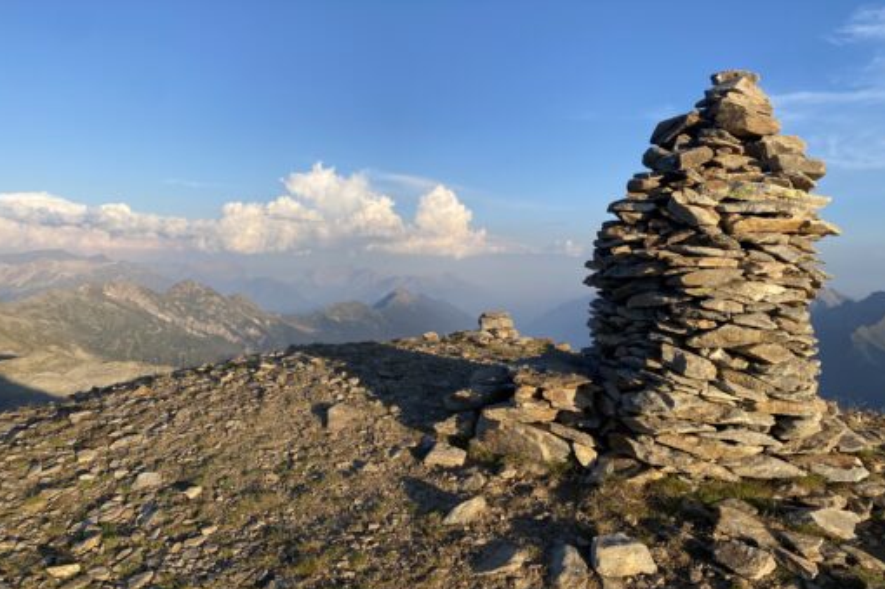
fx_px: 688
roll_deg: -1.9
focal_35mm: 28
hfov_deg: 65.5
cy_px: 284
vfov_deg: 46.4
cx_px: 449
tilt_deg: +0.9
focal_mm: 4.25
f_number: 1.8
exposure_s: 1/1585
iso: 32
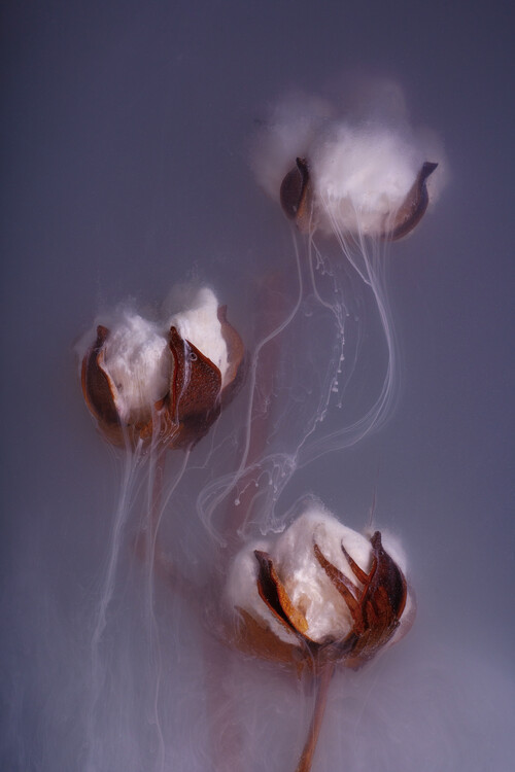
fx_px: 3862
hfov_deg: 7.6
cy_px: 386
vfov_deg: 11.4
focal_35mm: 180
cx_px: 258
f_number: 11
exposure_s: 1/200
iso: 160
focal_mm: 180
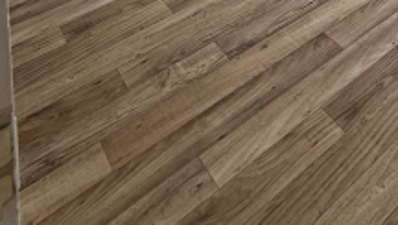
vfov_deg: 15.8
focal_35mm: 47
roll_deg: -2.0
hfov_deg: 38.8
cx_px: 396
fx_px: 496
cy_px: -289
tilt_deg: -5.6
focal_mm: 2.22
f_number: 2.2
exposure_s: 1/388
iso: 64
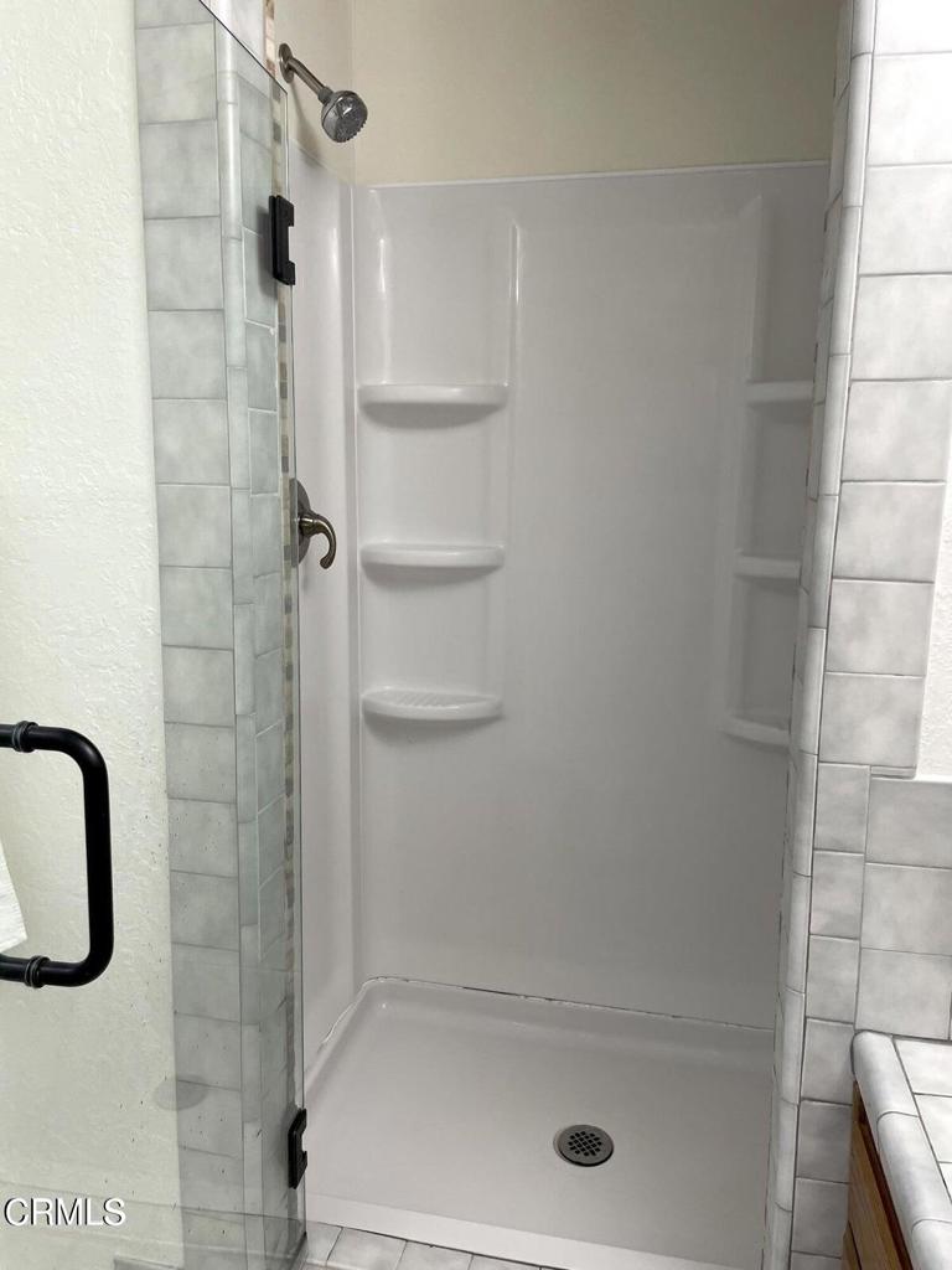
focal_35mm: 26
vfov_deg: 67.3
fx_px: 953
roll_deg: +0.3
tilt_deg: -10.5
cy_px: 635
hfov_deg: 53.1
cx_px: 476
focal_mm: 4.2
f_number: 1.6
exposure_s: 1/120
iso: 100
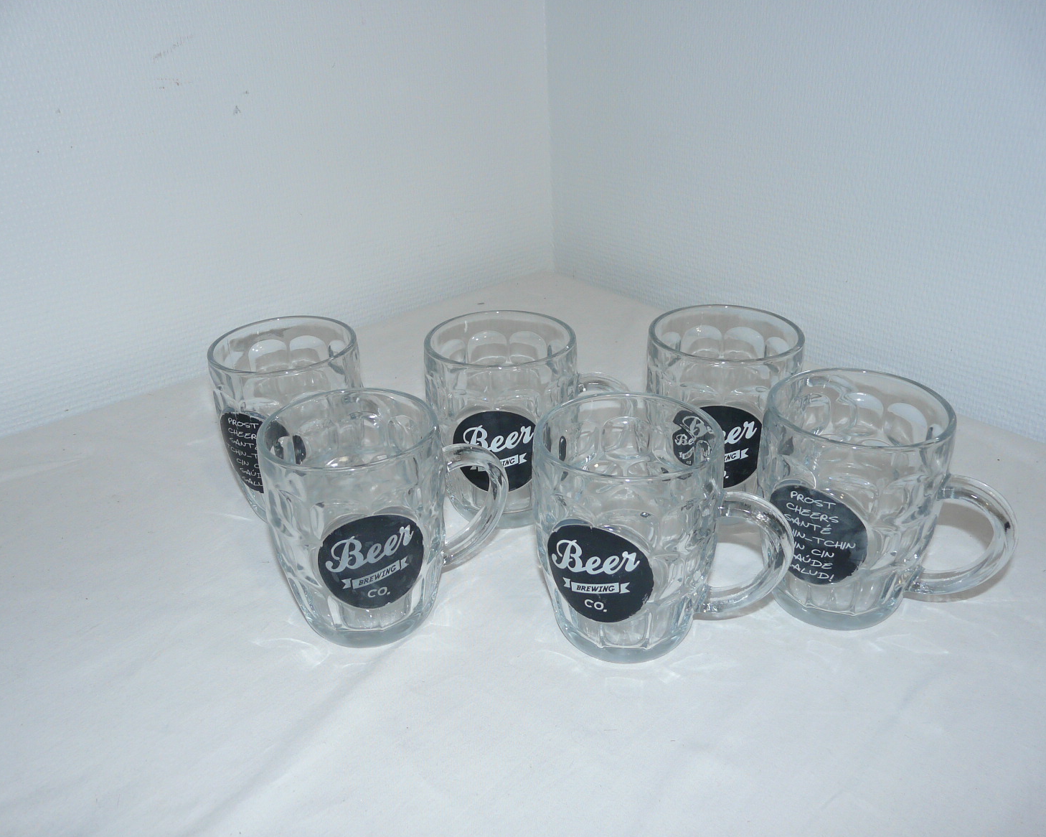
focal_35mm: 30
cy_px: 426
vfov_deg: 48.5
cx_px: 498
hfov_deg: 58.8
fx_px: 929
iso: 100
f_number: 2.8
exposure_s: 1/60
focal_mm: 4.6
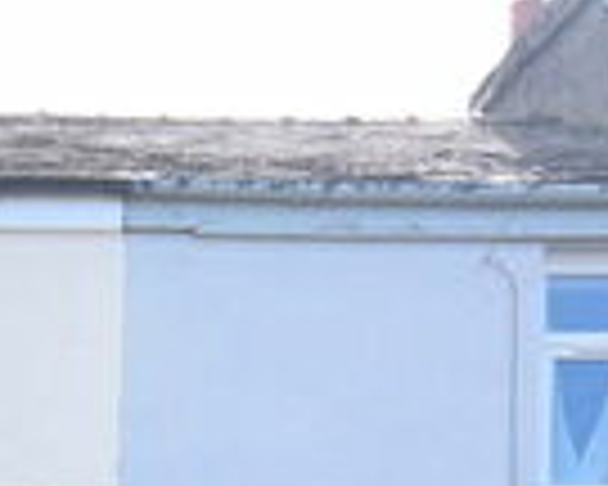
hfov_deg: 20.2
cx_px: -239
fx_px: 1516
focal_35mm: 84
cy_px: 943
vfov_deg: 15.1
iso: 360
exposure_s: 1/250
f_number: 8
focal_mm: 11.5
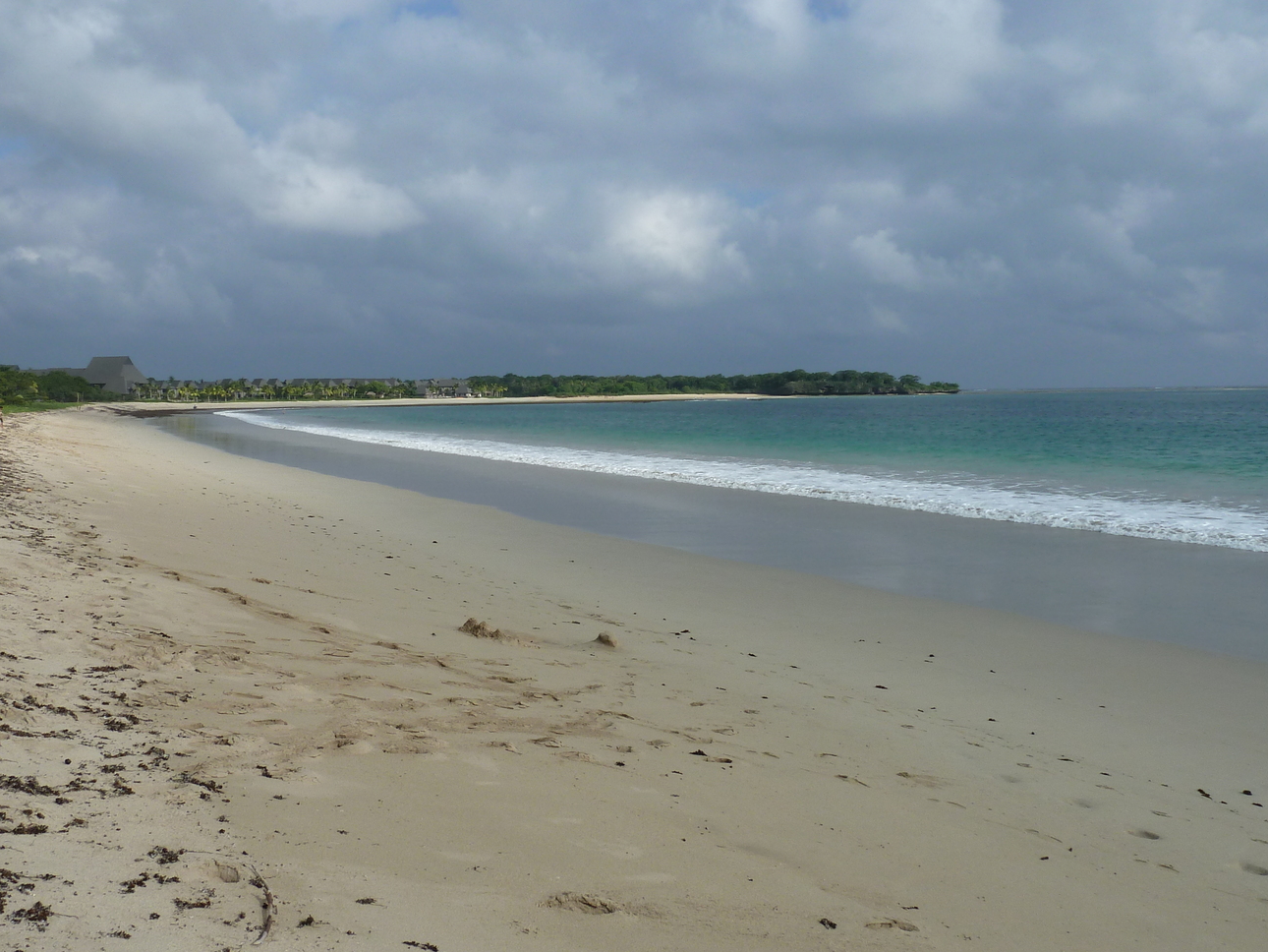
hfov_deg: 58.1
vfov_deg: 45.5
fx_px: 1136
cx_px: 546
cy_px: 470
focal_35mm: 31
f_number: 5.6
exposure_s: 1/500
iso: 80
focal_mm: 4.1
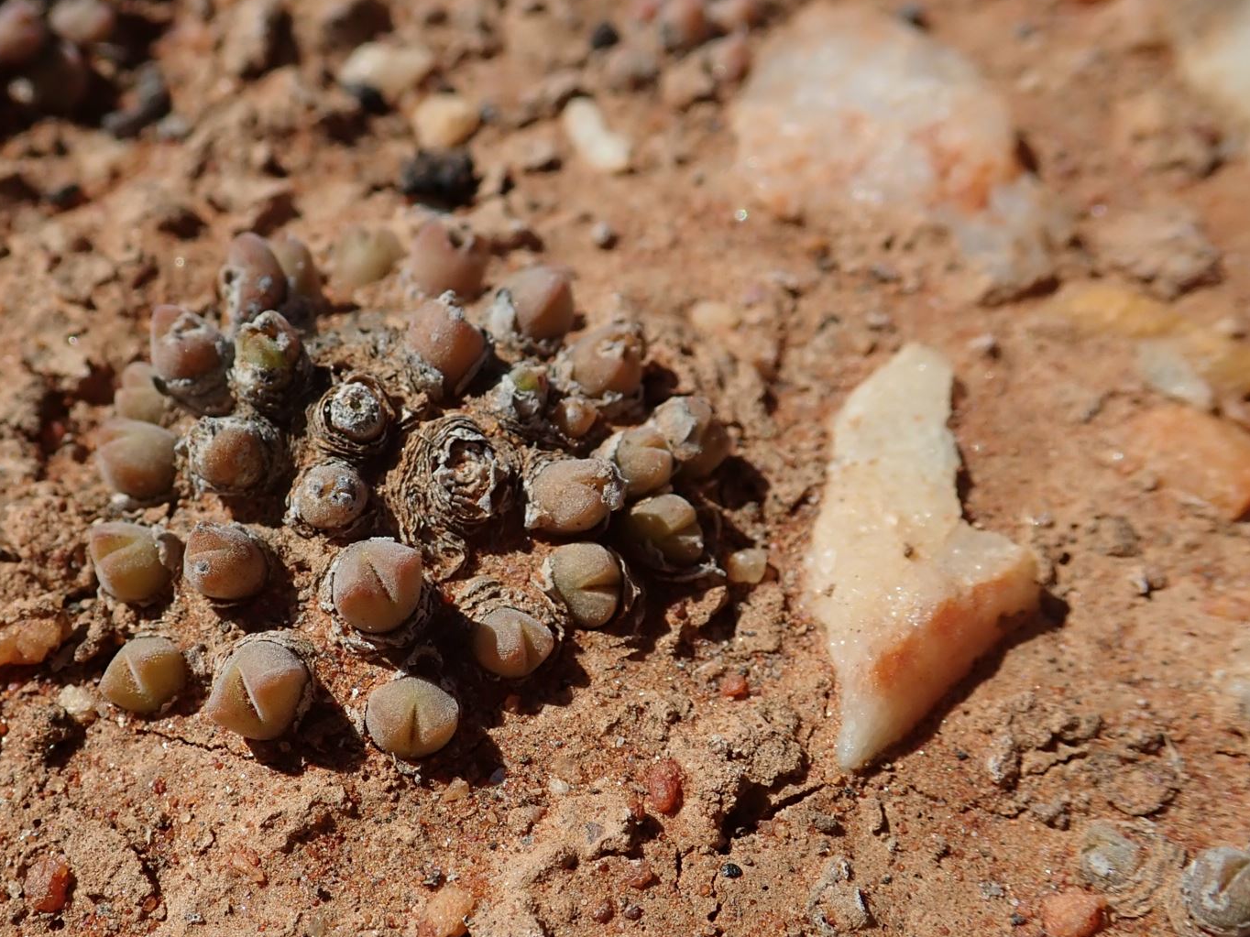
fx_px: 1589
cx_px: 442
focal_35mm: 44
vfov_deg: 32.8
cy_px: 541
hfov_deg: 42.5
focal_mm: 5.5
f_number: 9
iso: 100
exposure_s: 1/250
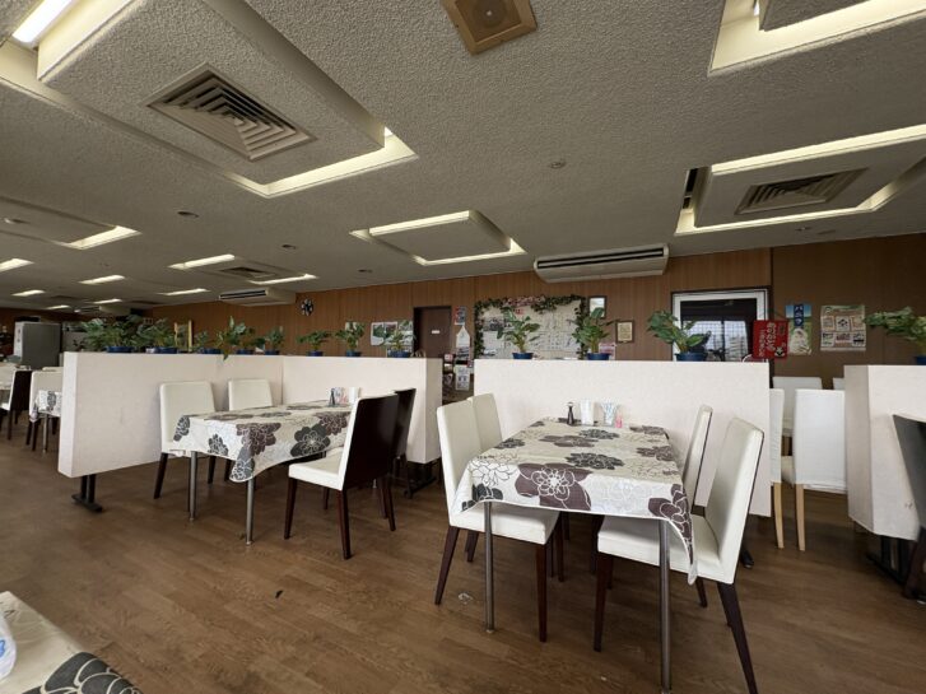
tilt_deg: +2.8
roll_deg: -1.0
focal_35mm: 14
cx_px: 463
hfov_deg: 102.1
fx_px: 374
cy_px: 347
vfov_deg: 85.7
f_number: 2.2
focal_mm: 2.22
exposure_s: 1/99
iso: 100
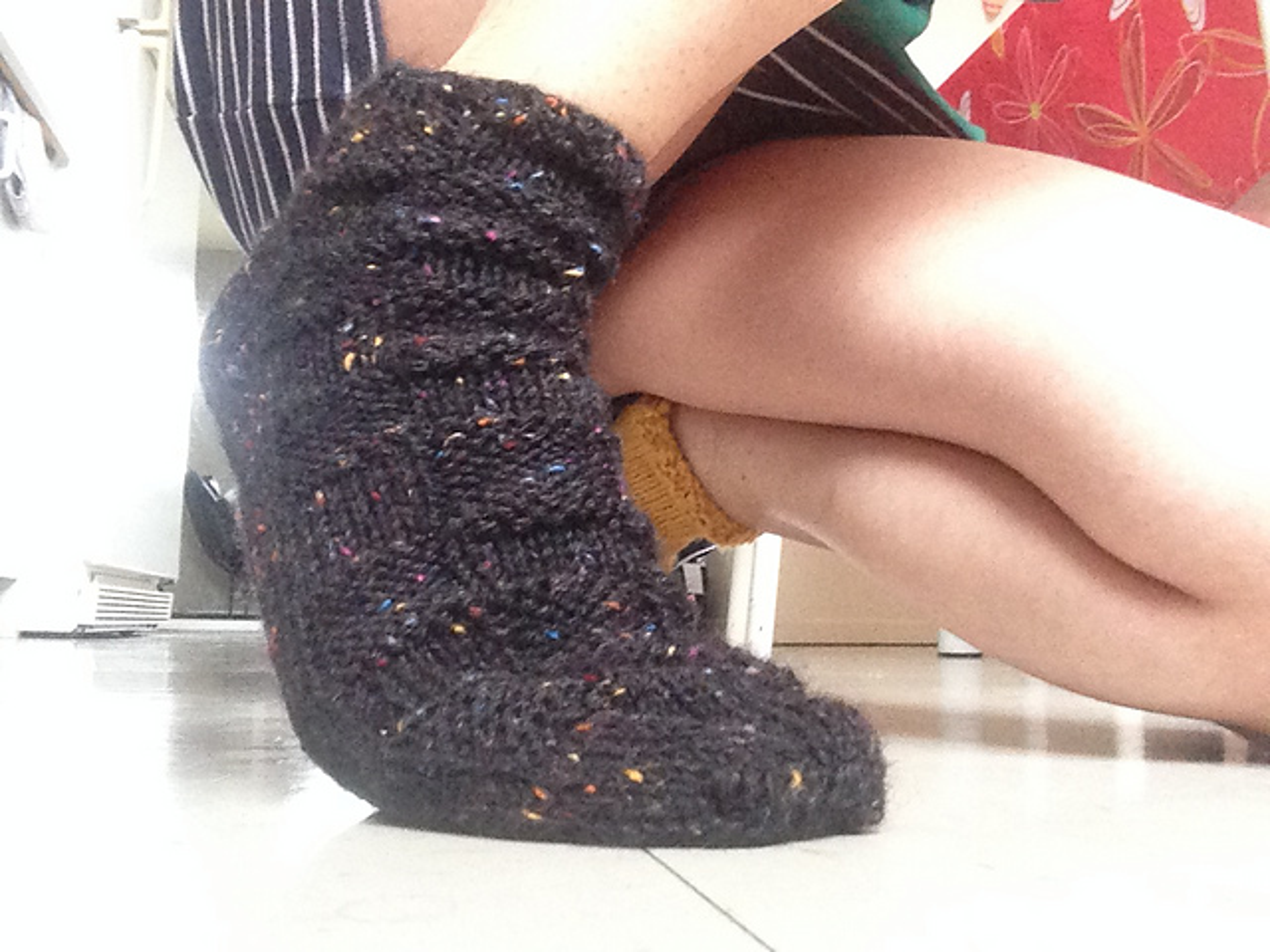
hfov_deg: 52.6
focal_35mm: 35
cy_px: 476
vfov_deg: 40.7
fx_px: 1284
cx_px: 635
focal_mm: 2.18
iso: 320
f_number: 2.4
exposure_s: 1/15
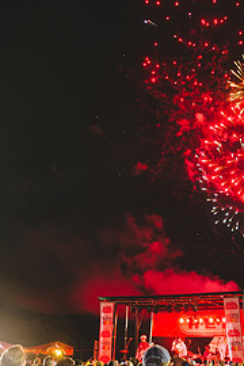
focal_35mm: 40
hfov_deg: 33.0
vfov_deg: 48.4
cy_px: 172
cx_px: 172
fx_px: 407
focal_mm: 24
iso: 640
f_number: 2.8
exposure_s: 1/60
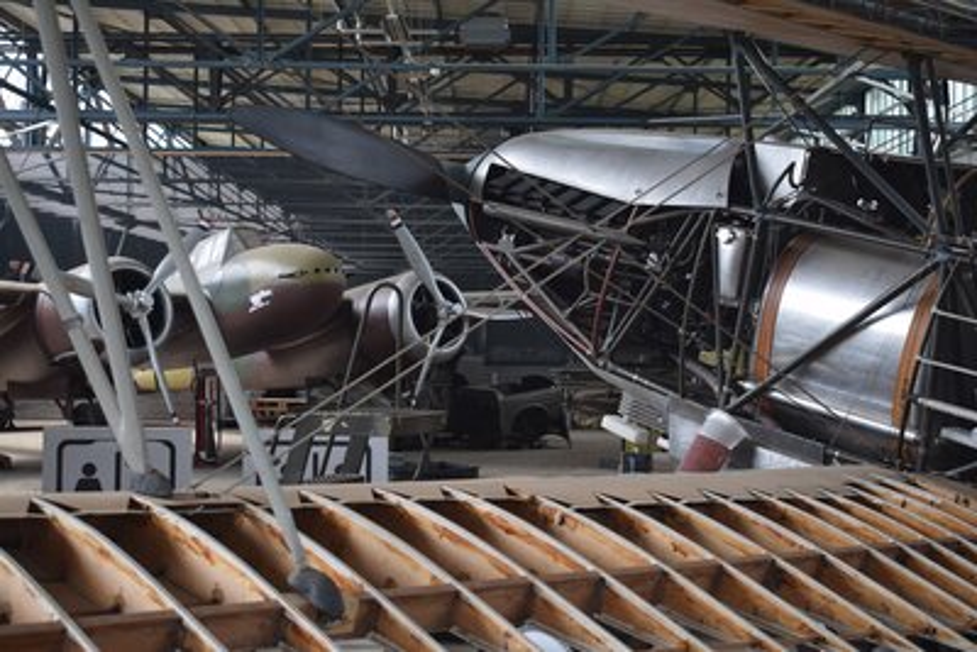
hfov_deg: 35.0
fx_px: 1547
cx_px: 488
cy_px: 326
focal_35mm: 57
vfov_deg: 23.8
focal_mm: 38
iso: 400
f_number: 5
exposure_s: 1/100
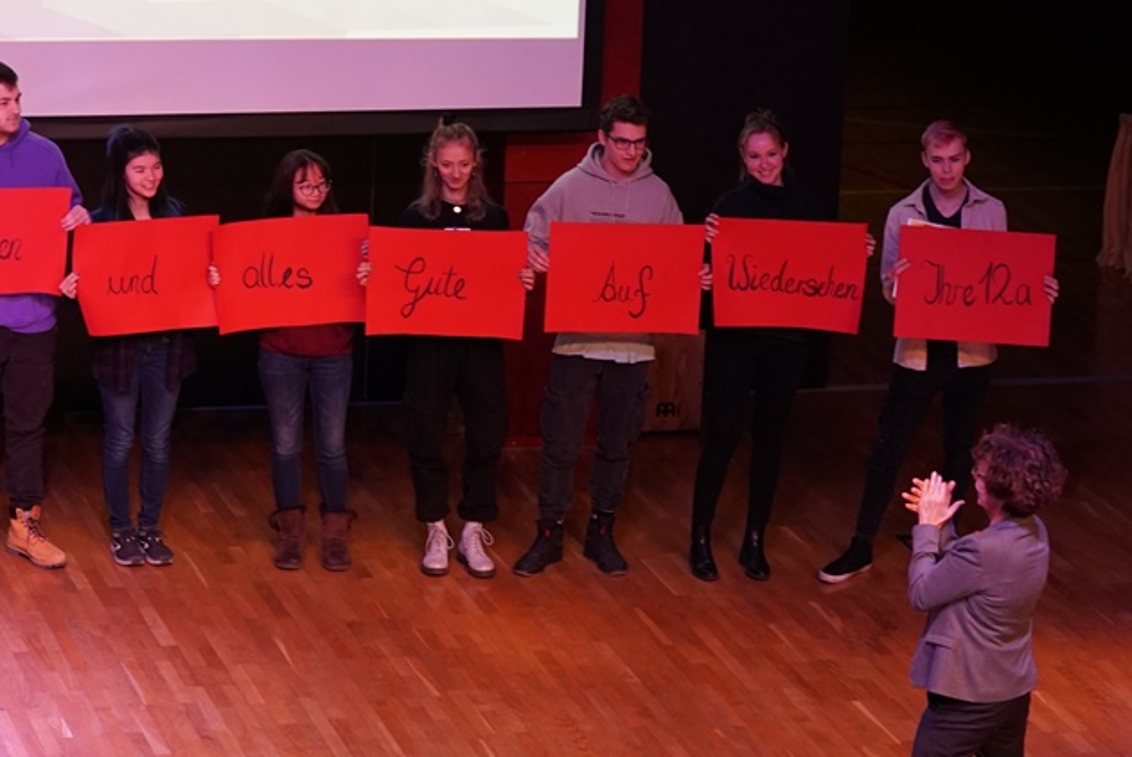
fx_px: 4500
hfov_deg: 14.3
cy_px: 297
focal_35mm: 143
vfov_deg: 9.6
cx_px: 287
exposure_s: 1/160
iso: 3200
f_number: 2.8
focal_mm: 88
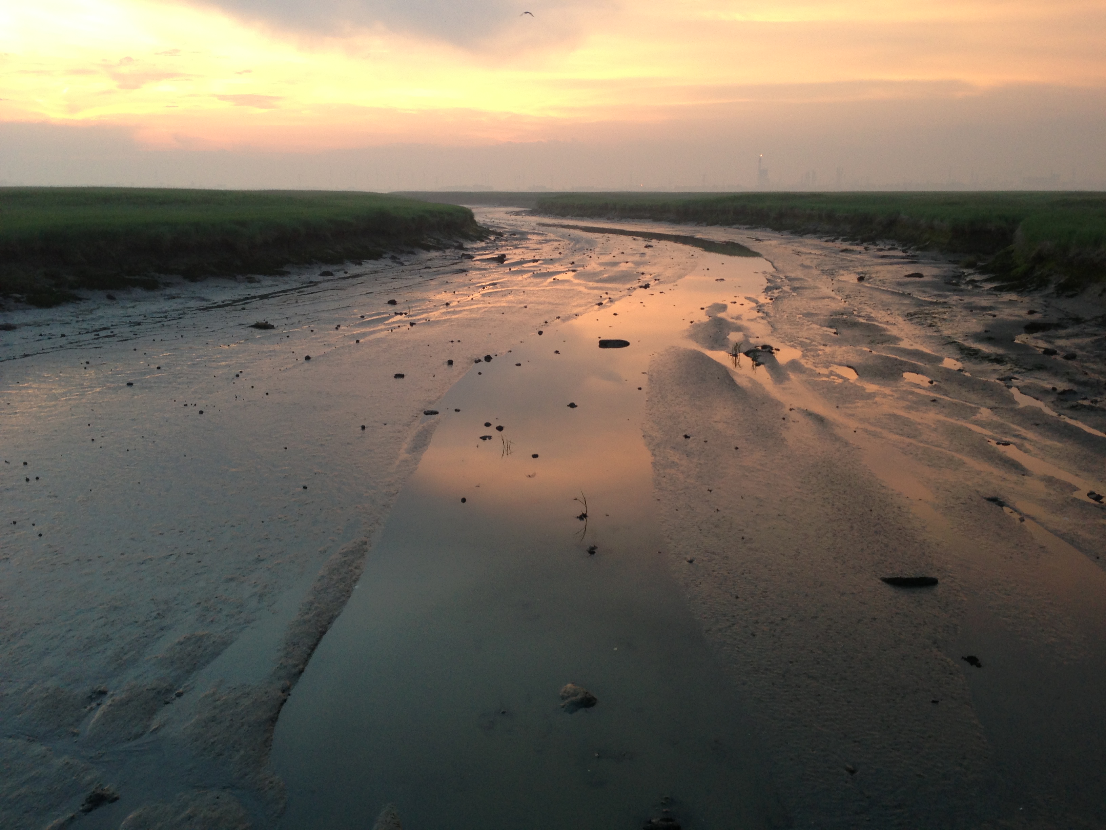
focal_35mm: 33
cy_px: 415
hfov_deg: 55.4
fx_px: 1054
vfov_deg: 42.9
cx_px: 553
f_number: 2.4
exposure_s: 1/40
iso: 64
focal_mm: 4.13
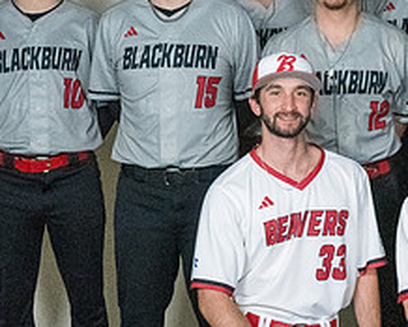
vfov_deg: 18.1
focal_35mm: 85
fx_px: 1028
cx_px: 349
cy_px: 162
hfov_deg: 22.0
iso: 6400
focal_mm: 24
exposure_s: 1/400
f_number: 4.5
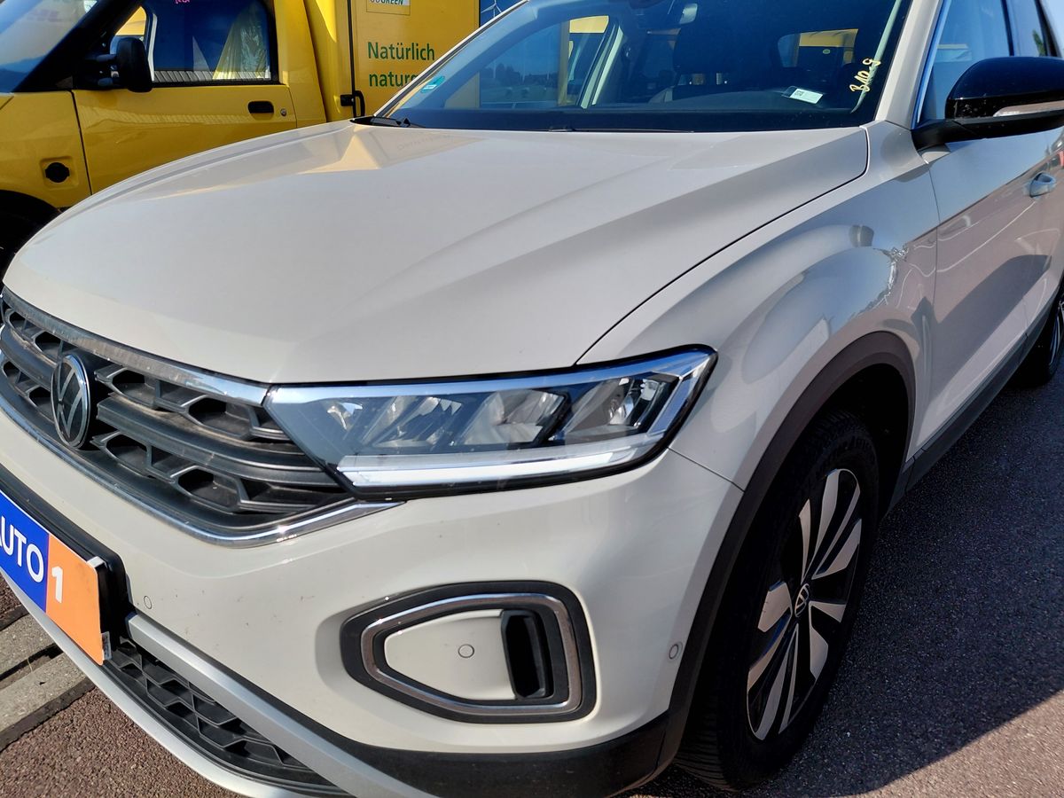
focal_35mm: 25
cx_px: 532
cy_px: 399
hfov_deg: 69.4
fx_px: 768
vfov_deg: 54.9
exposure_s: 1/2754
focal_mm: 4.69
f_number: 1.8
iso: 50
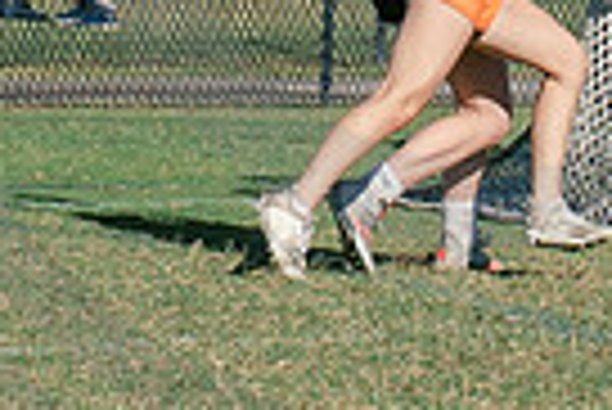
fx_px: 12900
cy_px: -338
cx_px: 323
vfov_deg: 1.8
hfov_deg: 2.7
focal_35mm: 758
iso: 250
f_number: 5.6
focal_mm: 70
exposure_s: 1/1600
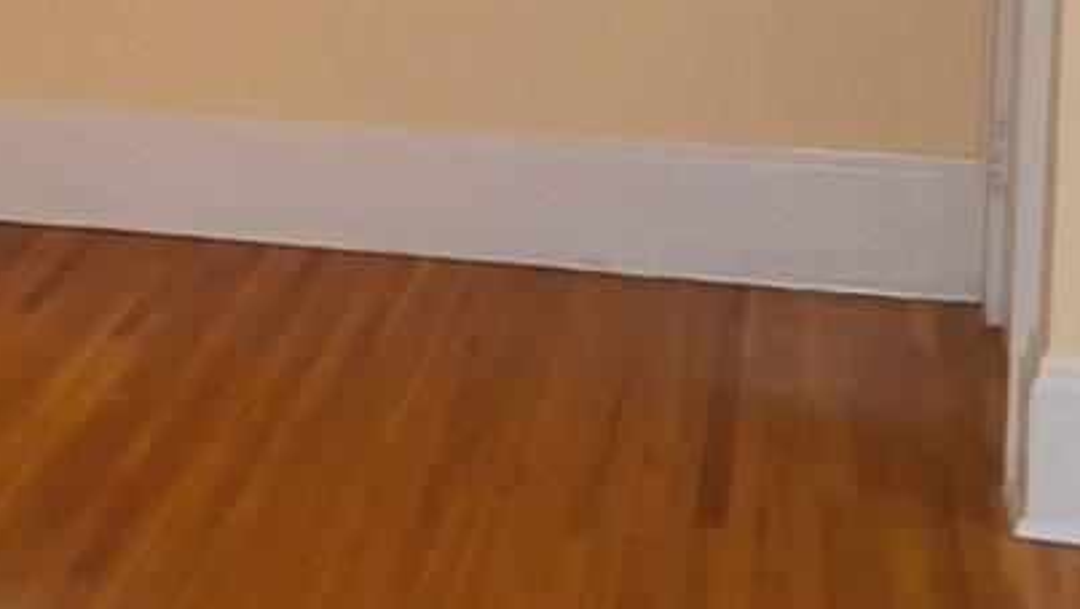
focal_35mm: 72
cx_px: -193
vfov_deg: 16.1
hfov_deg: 26.3
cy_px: -137
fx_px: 2063
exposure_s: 1/30
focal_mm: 4.7
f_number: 2.8
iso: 200
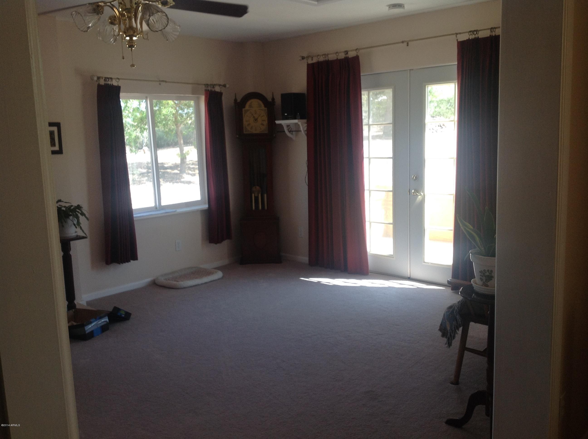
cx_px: 294
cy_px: 220
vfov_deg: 40.6
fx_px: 594
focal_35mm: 35
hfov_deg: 52.7
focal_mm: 4.28
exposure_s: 1/120
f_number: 2.4
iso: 64
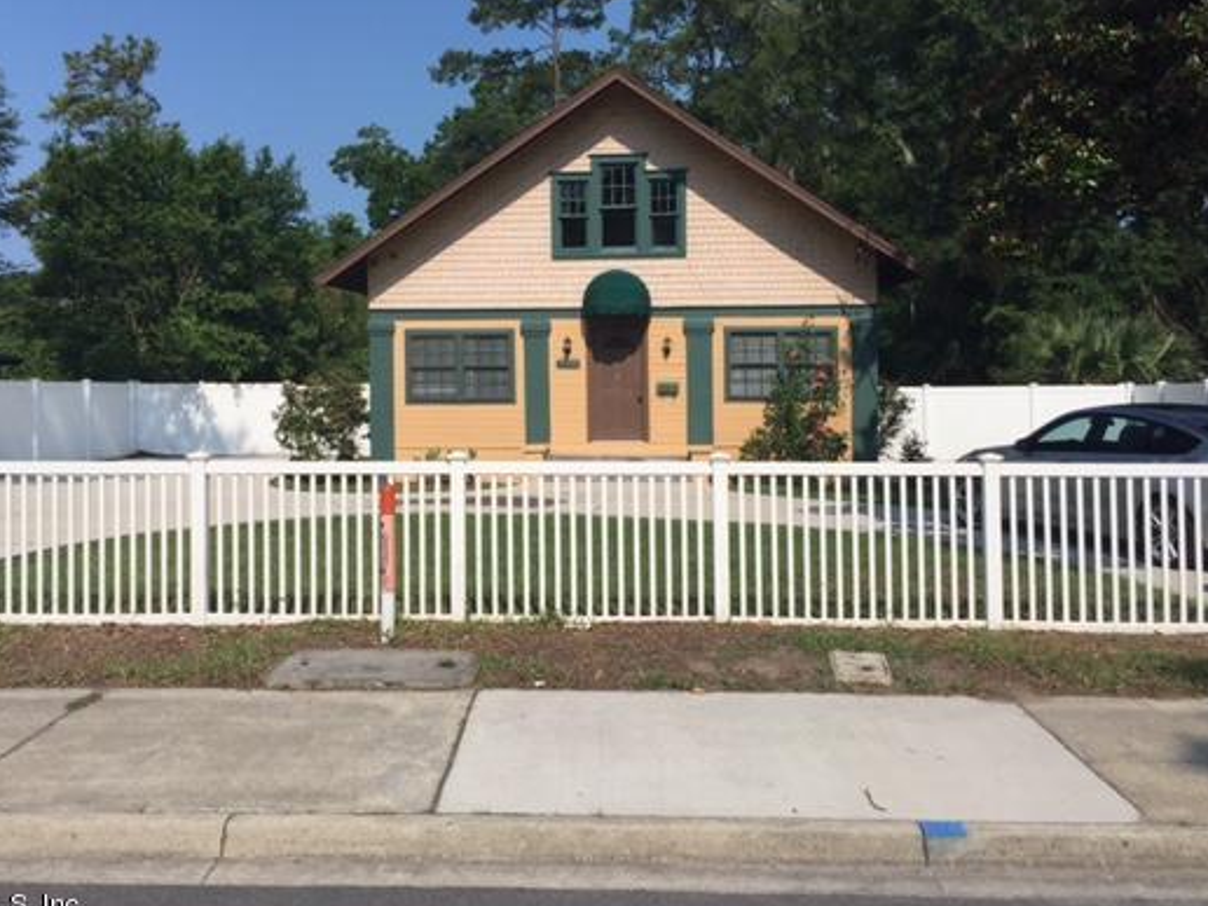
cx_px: 555
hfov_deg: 51.3
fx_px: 1256
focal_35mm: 36
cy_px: 389
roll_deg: -0.4
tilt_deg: +0.3
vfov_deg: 39.6
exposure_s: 1/3968
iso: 32
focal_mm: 4.15
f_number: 2.2
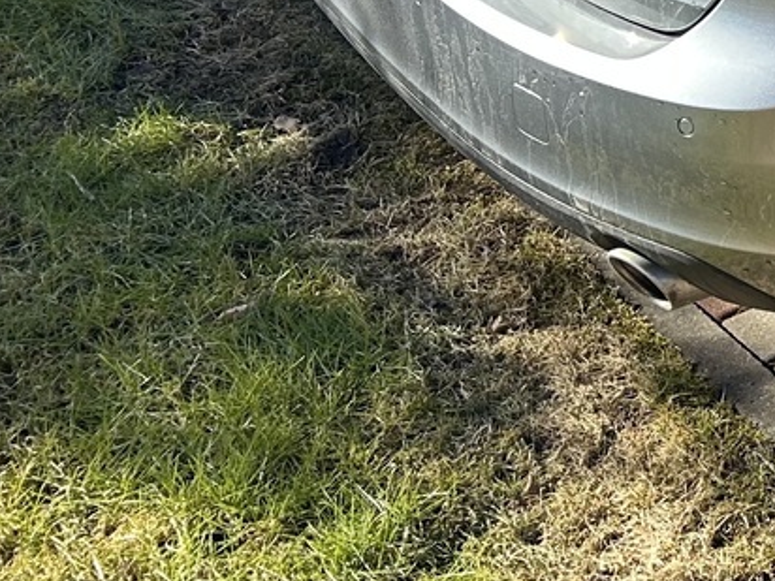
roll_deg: -2.1
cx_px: 1492
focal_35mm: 101
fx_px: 2261
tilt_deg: -23.0
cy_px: -201
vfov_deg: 14.0
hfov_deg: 15.8
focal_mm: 5.7
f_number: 1.5
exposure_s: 1/678
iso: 50
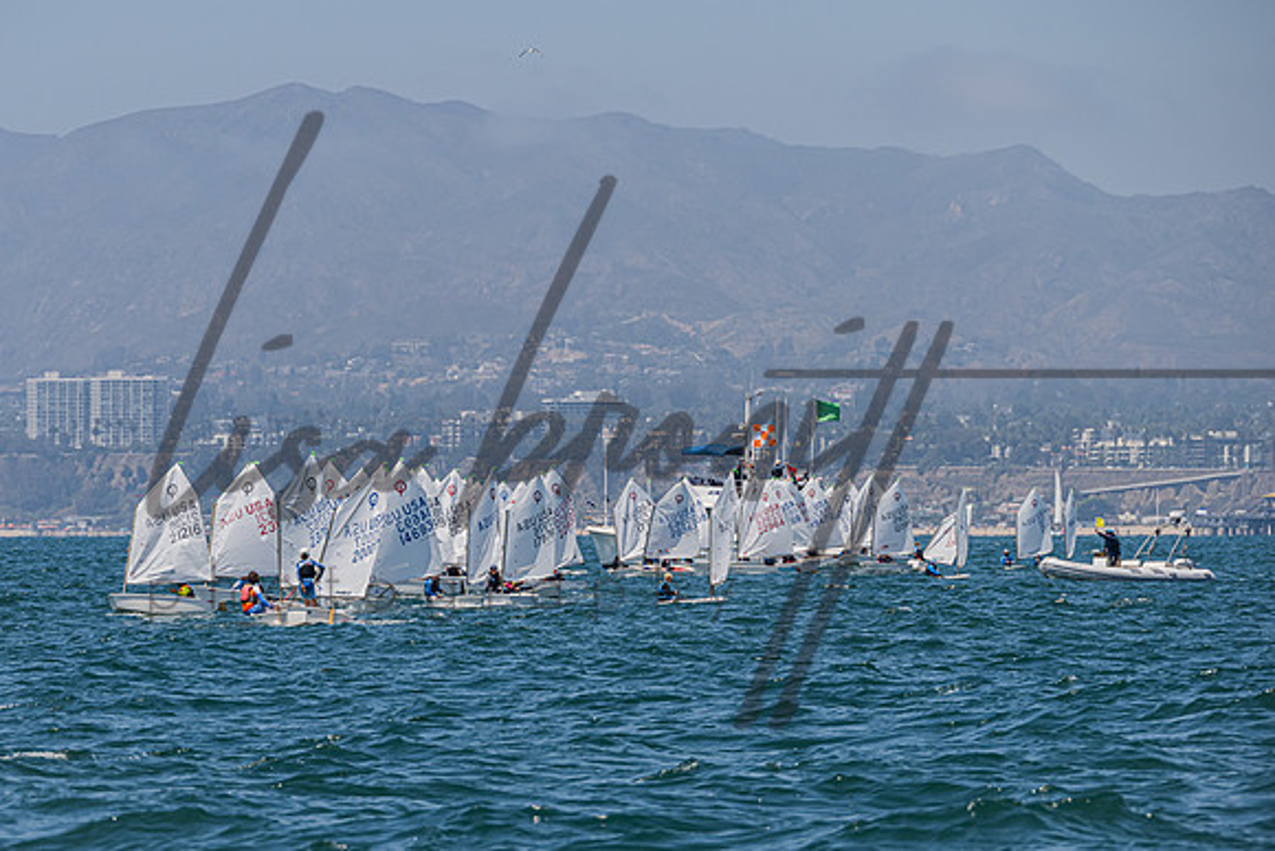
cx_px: 517
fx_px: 10191
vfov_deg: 4.8
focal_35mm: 288
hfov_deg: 7.2
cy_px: 493
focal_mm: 210
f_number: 8
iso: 250
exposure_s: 1/1000
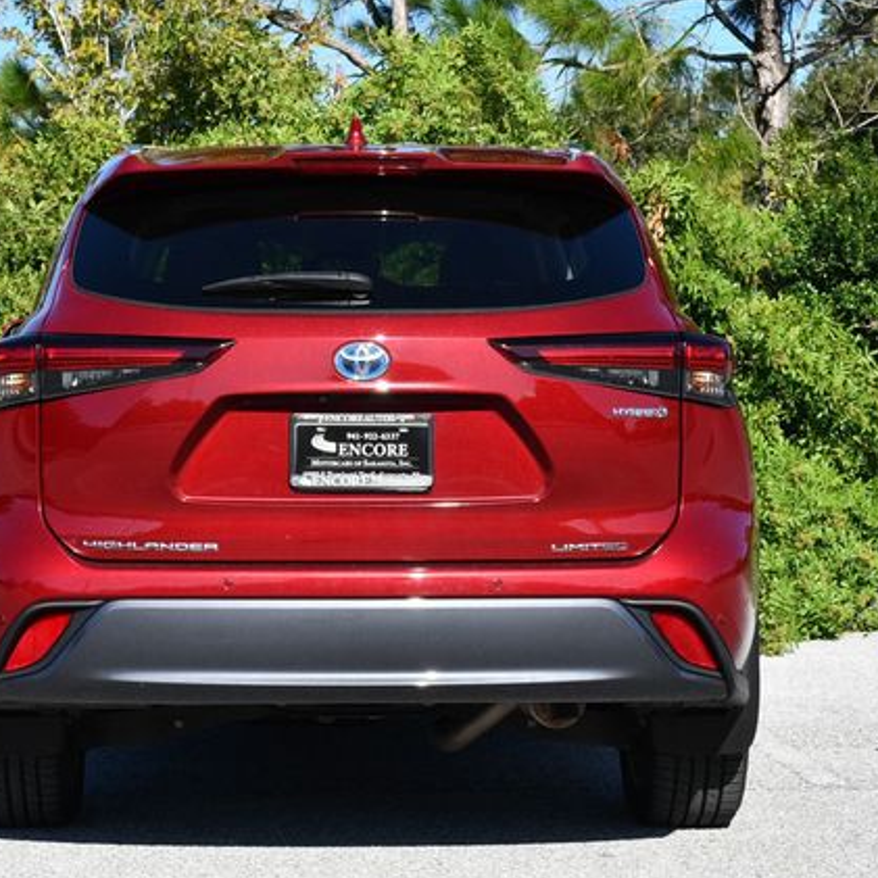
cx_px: 302
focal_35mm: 93
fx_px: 2669
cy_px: 440
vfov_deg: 18.7
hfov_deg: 18.6
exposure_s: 1/250
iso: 140
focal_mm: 36
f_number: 8
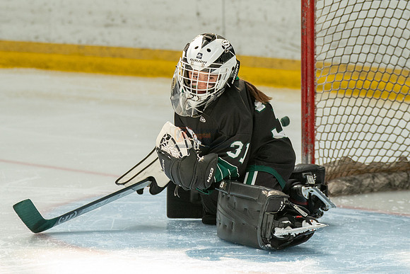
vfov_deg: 3.8
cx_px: 157
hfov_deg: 5.7
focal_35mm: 364
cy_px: 57
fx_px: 4144
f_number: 3.5
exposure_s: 1/2000
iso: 1600
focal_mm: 197
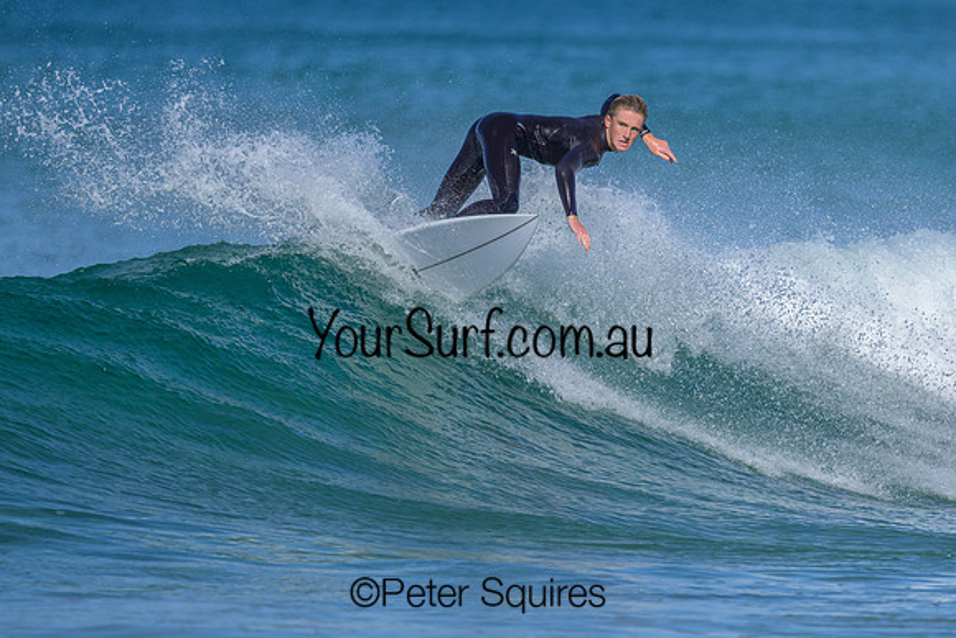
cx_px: 602
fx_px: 29029
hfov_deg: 1.9
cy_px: 326
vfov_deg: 1.3
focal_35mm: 1093
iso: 250
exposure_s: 1/2000
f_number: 6.3
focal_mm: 800
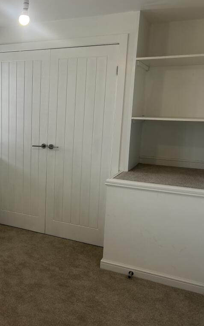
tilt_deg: -9.5
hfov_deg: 32.7
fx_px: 329
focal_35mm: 37
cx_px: 21
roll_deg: -0.4
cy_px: 162
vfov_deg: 52.7
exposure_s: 1/100
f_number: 1.5
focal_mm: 5.7
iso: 50
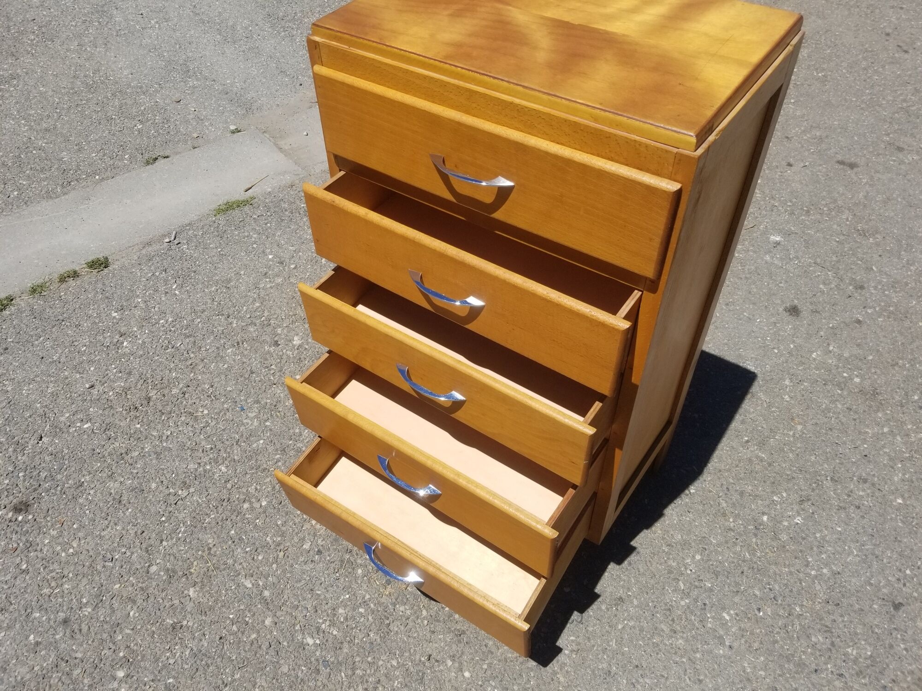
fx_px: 693
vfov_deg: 53.1
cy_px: 346
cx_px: 461
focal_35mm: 26
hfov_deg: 67.3
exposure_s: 1/3536
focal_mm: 4.25
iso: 50
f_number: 1.7
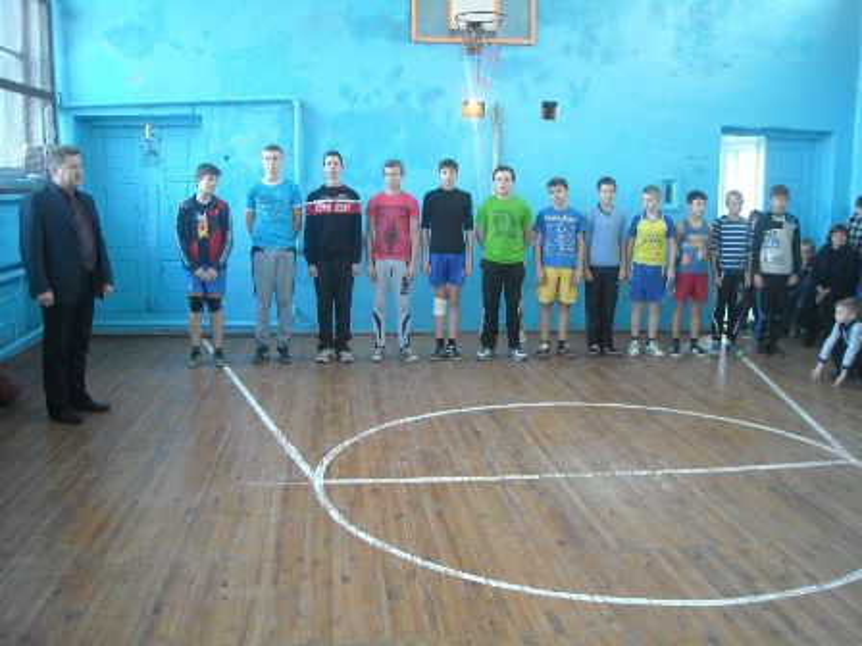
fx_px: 872
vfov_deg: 40.7
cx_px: 431
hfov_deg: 52.6
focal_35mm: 35
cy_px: 323
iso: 400
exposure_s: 1/27
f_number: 2.8
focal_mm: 5.7
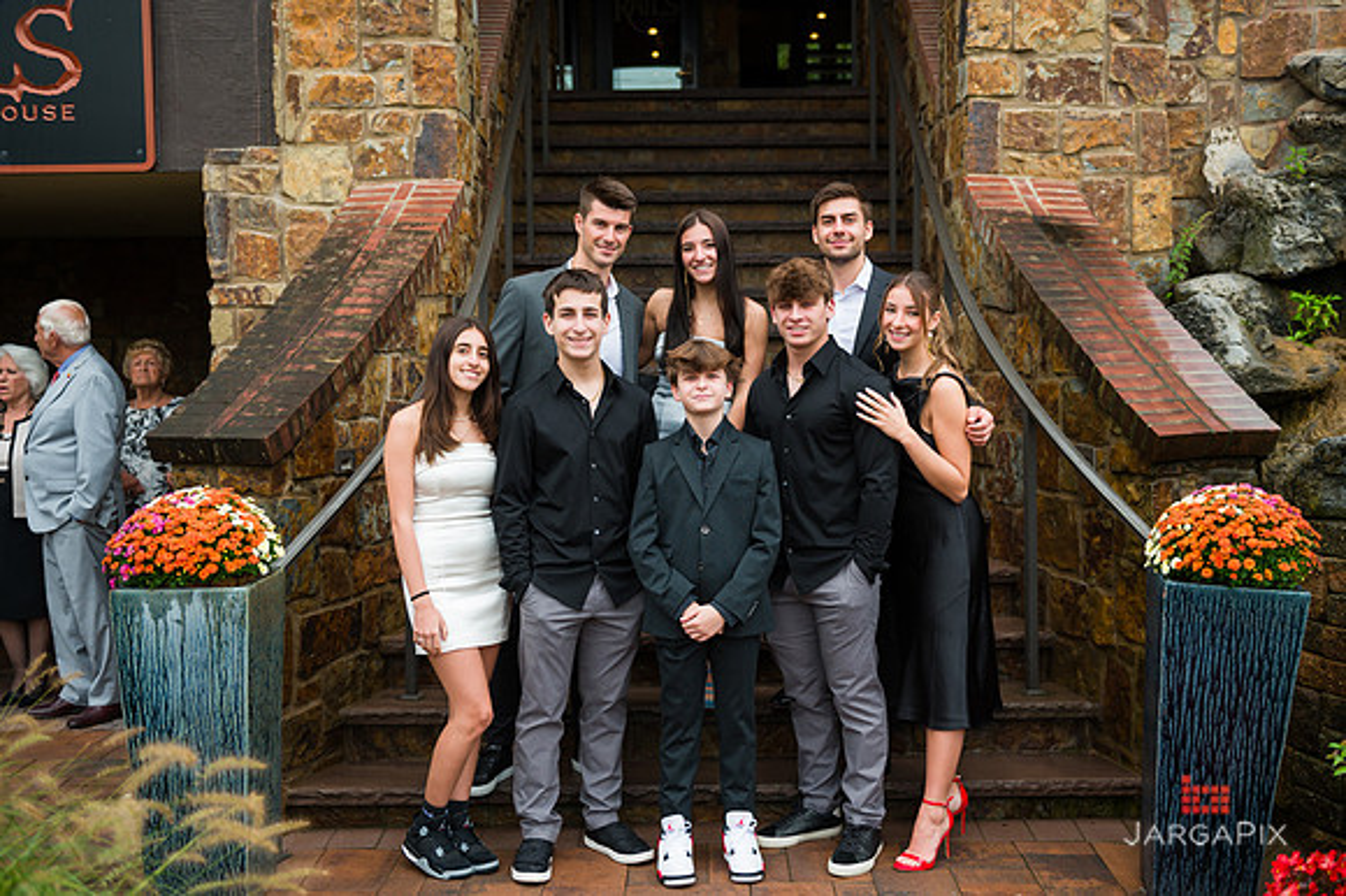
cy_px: 436
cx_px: 694
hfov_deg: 48.2
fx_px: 1506
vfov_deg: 33.1
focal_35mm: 40
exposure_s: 1/500
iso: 320
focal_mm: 38
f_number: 4
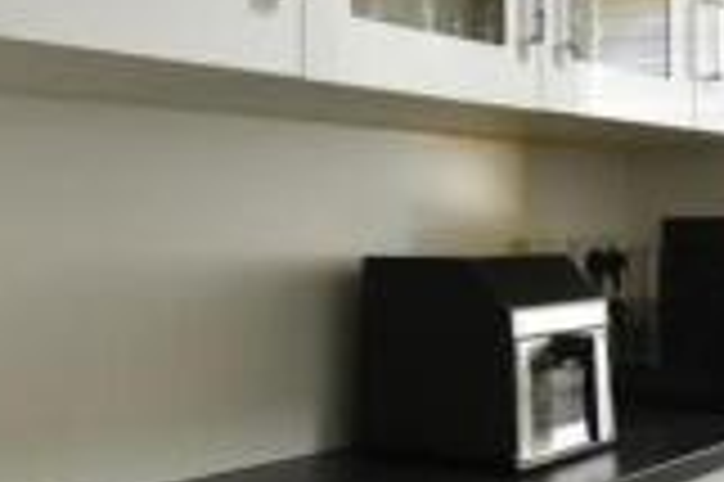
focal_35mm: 61
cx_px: 564
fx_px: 1226
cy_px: 273
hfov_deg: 32.1
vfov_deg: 22.2
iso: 100
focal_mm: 10
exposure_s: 1/5
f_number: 8
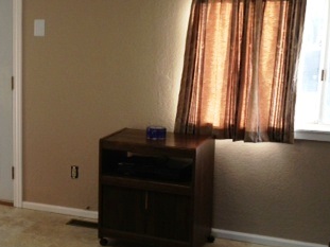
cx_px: 17
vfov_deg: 21.6
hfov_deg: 27.3
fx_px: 648
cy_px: 136
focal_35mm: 68
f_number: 2.4
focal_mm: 4.13
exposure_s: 1/60
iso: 64
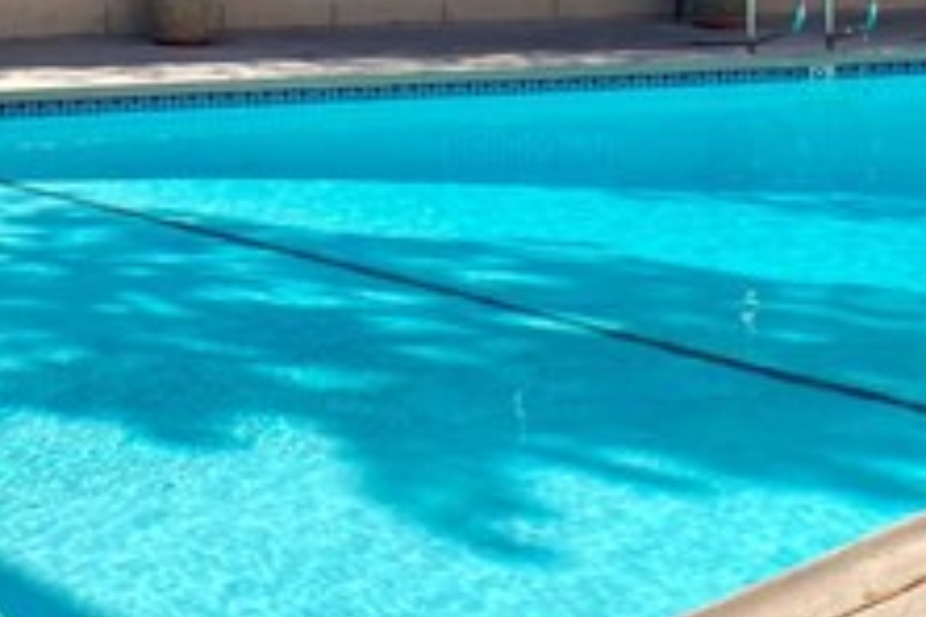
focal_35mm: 78
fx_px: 2006
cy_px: -133
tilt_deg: +2.7
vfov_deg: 16.7
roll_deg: +1.3
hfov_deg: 25.3
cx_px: 125
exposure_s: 1/1026
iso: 32
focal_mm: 4.25
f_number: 1.8
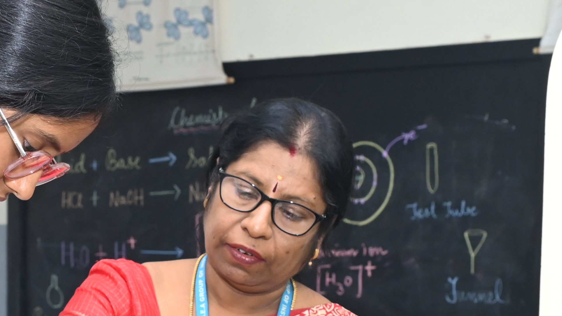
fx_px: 1485
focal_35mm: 100
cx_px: 168
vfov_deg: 11.8
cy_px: 400
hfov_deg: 21.3
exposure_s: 1/160
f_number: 6.3
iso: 1250
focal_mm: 30.5
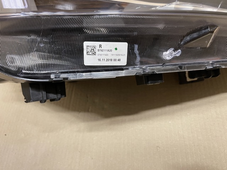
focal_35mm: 26
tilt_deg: -59.9
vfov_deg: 53.0
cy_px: 85
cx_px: 114
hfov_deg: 67.3
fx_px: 170
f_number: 1.6
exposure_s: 1/50
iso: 320
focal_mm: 5.1
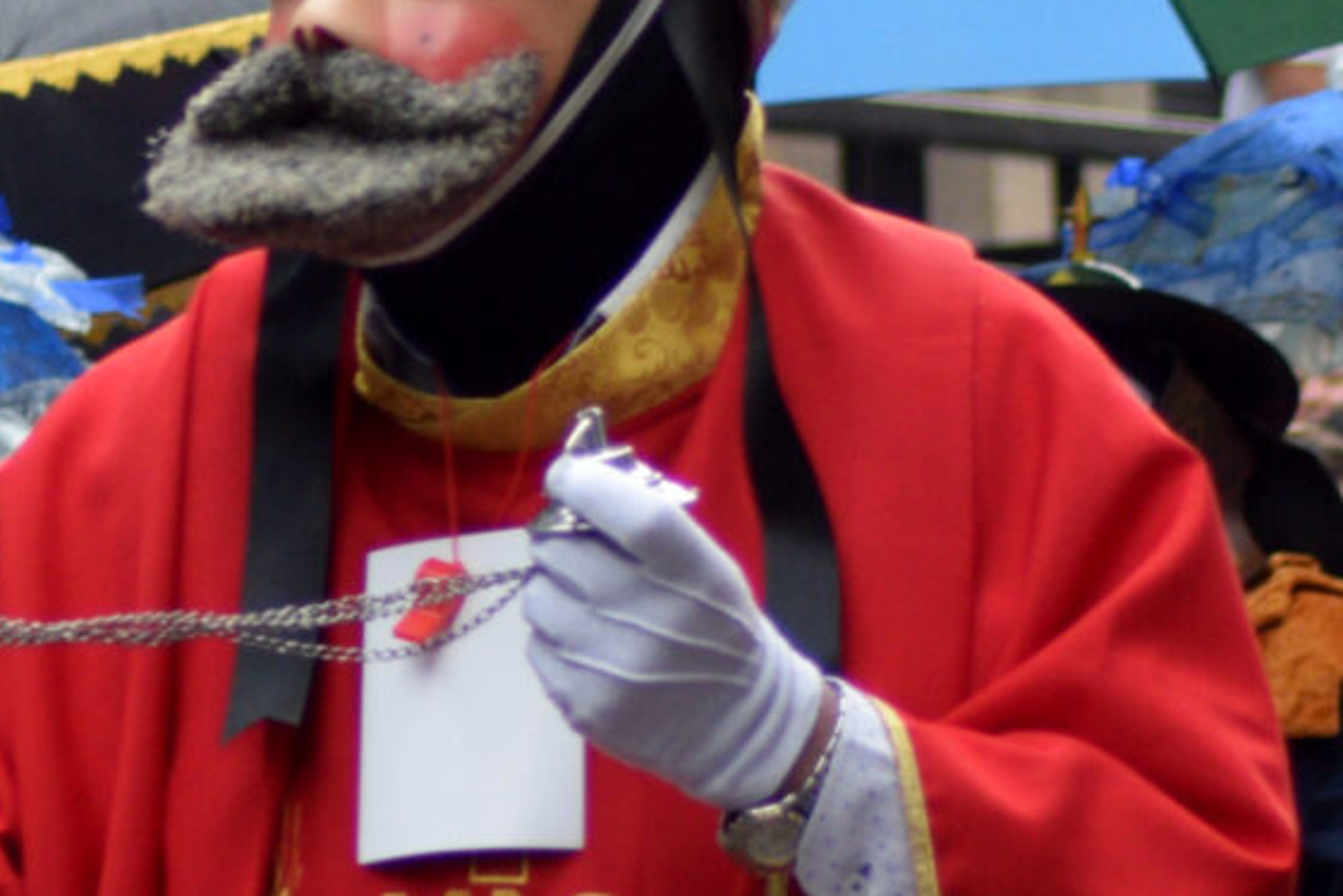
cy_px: 995
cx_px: 673
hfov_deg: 3.9
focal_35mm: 534
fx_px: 19920
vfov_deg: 2.6
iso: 400
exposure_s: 1/320
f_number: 4.5
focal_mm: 78
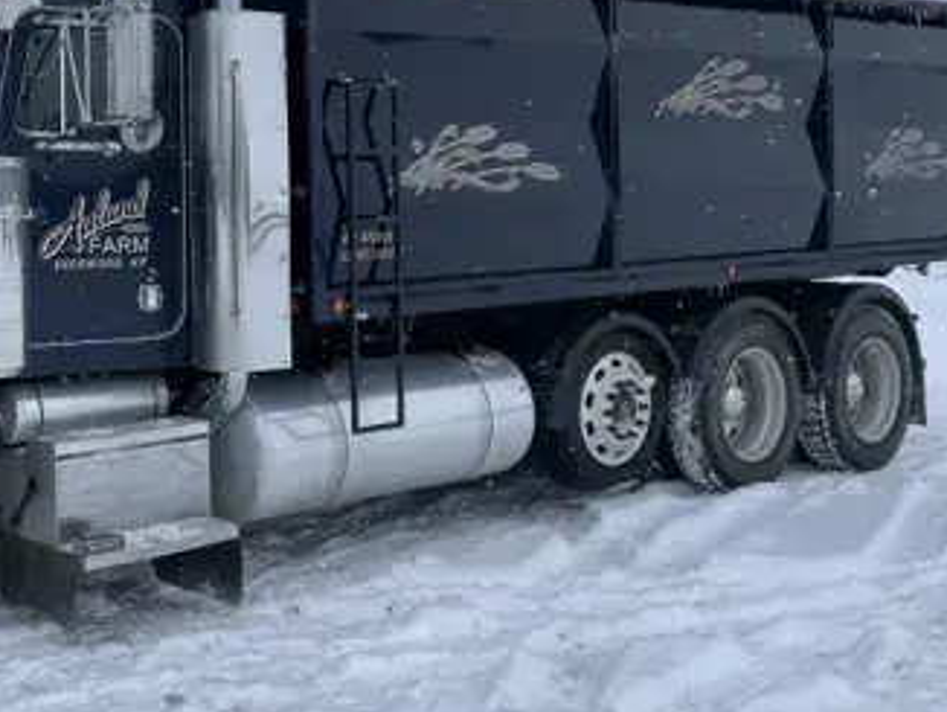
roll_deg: +0.3
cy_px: 238
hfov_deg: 35.7
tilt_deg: -0.7
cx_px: 137
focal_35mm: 51
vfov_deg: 28.4
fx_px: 1396
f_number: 1.6
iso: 32
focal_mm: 5.1
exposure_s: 1/7937
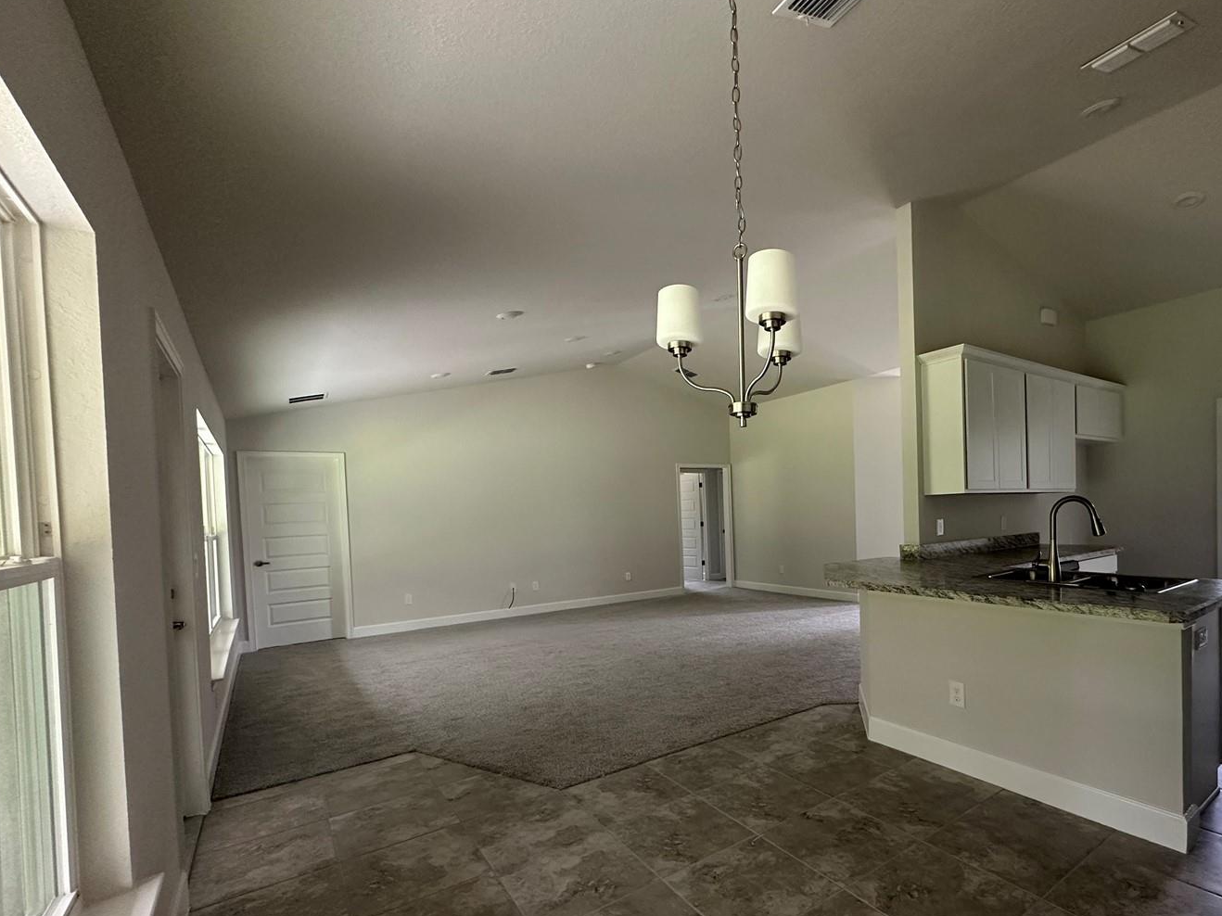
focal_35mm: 17
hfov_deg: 90.1
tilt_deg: -0.9
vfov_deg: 74.2
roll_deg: +1.7
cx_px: 719
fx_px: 600
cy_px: 528
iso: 320
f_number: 2.2
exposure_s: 1/94
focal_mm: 2.22
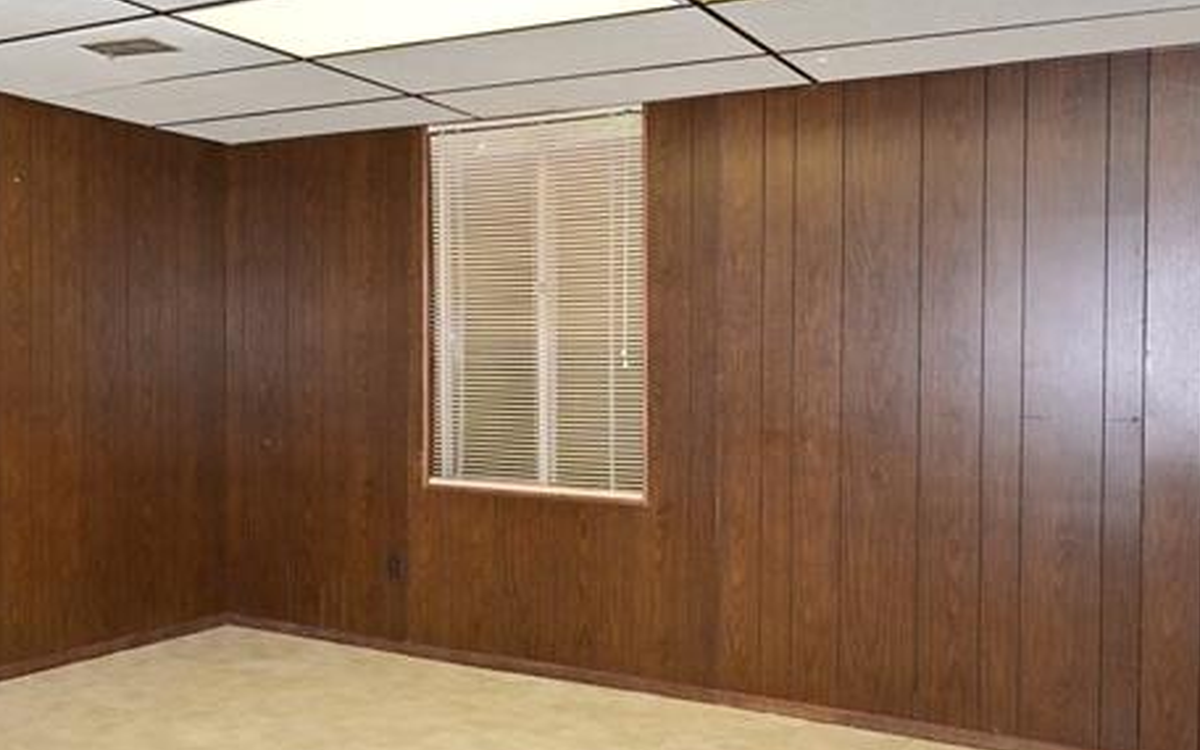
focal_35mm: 32
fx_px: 1047
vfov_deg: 39.2
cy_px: 468
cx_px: 155
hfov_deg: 53.4
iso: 1250
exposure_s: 1/60
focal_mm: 14
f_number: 11
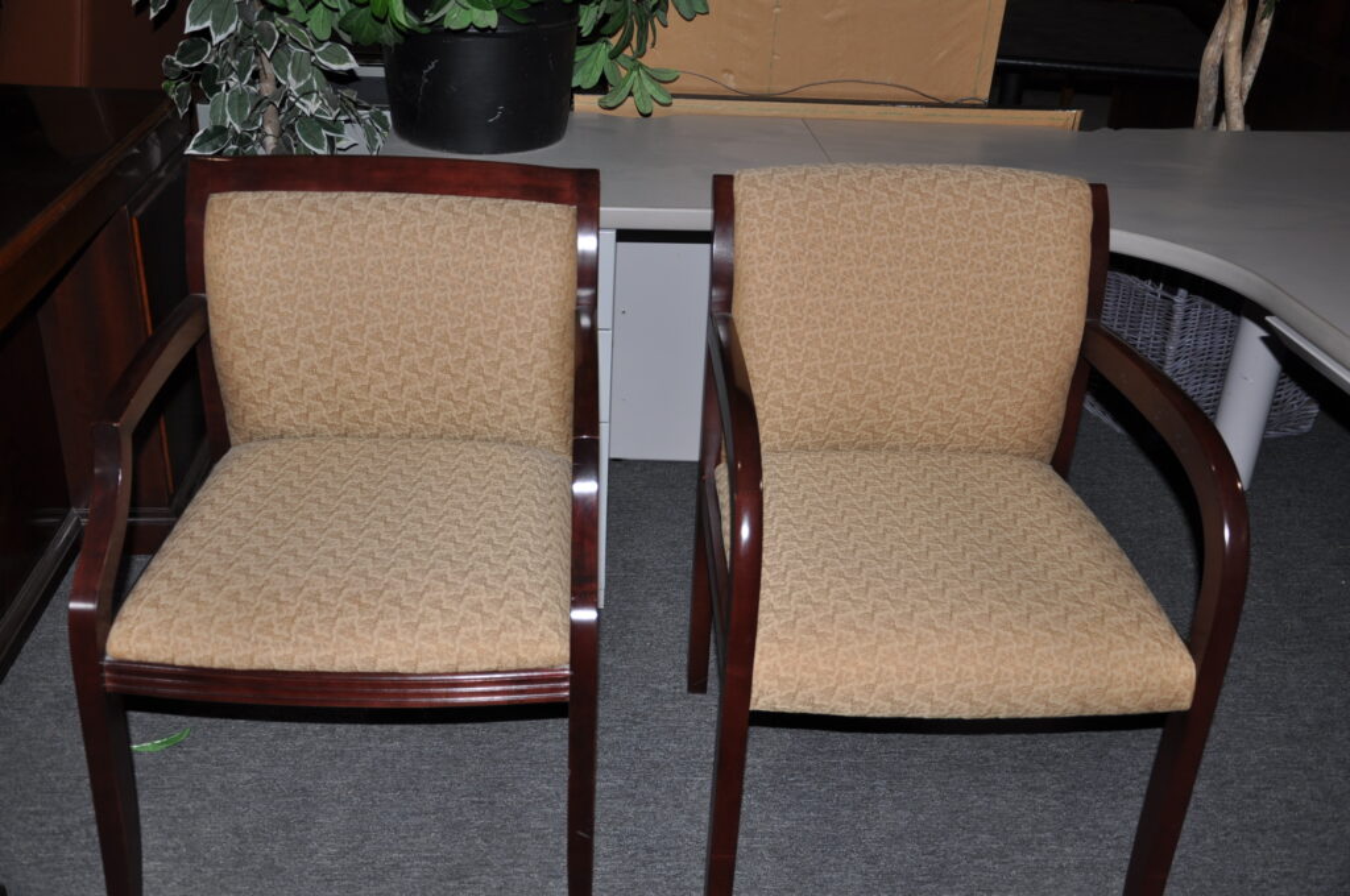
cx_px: 675
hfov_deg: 51.3
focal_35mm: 38
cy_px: 448
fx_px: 1404
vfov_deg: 35.4
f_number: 4
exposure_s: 1/60
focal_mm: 25
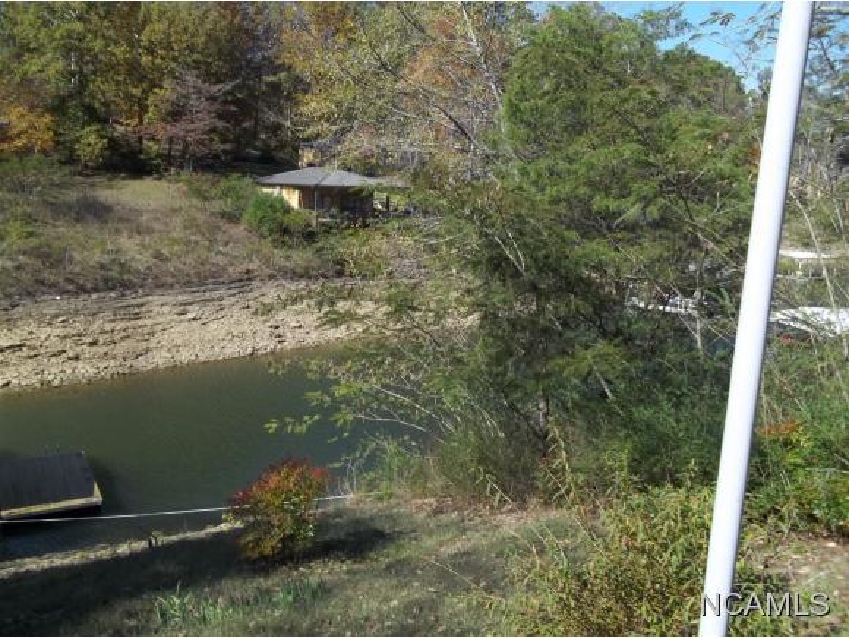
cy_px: 319
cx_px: 424
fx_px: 785
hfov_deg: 56.8
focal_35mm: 32
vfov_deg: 44.2
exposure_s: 1/80
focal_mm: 5.7
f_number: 8.8
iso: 64
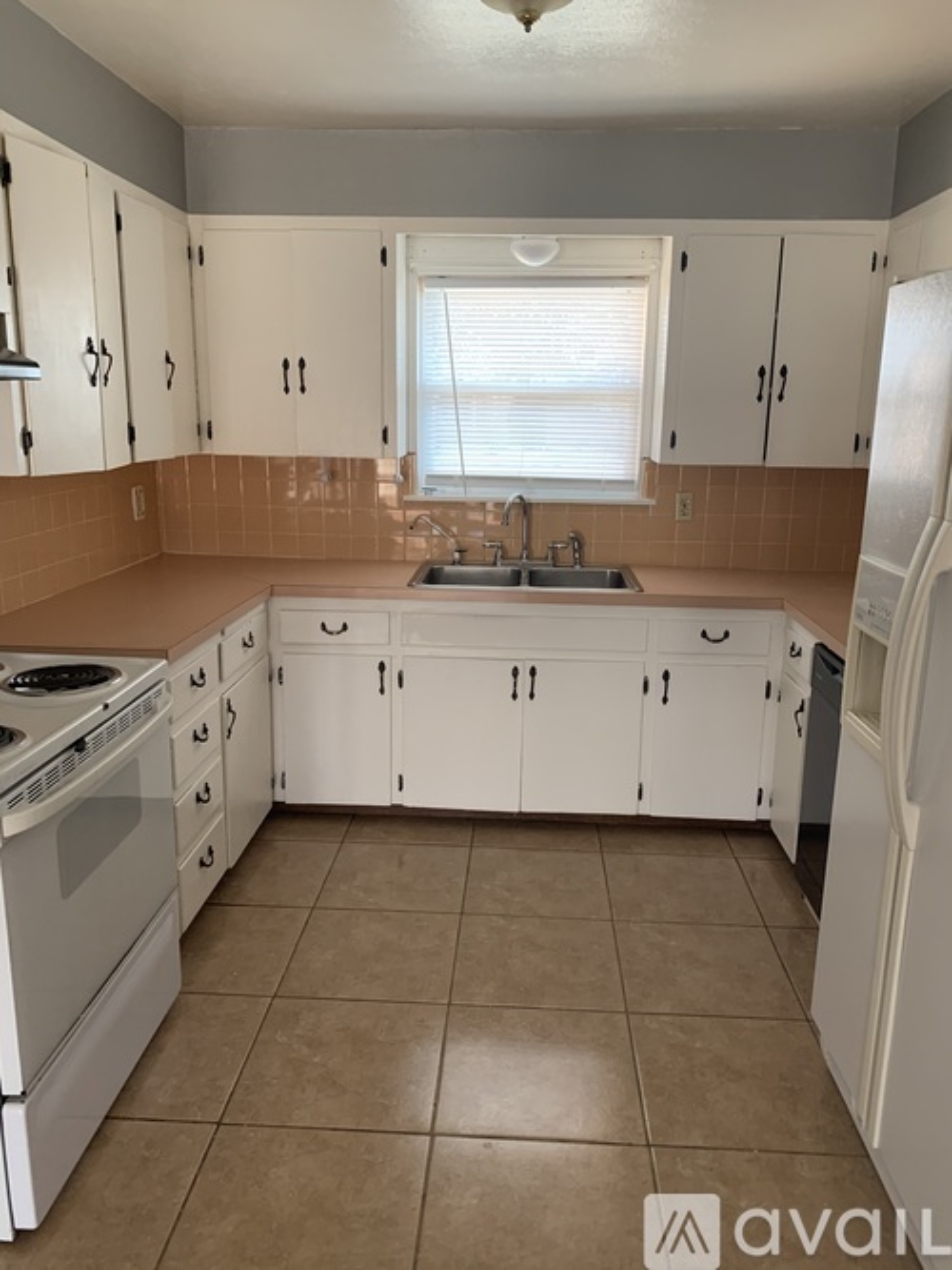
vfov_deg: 67.3
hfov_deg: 53.0
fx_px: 954
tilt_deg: -11.4
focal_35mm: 26
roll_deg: -1.9
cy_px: 635
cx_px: 476
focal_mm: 4.25
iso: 125
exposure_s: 1/60
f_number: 1.8
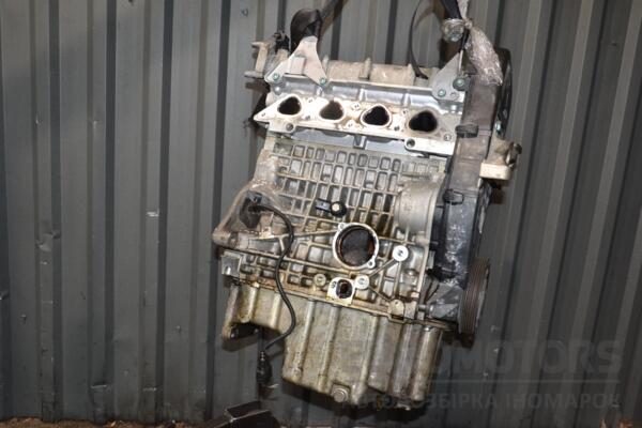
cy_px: 214
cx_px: 321
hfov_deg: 57.2
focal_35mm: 33
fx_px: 588
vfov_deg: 40.0
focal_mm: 22
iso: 800
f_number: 5
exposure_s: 1/100
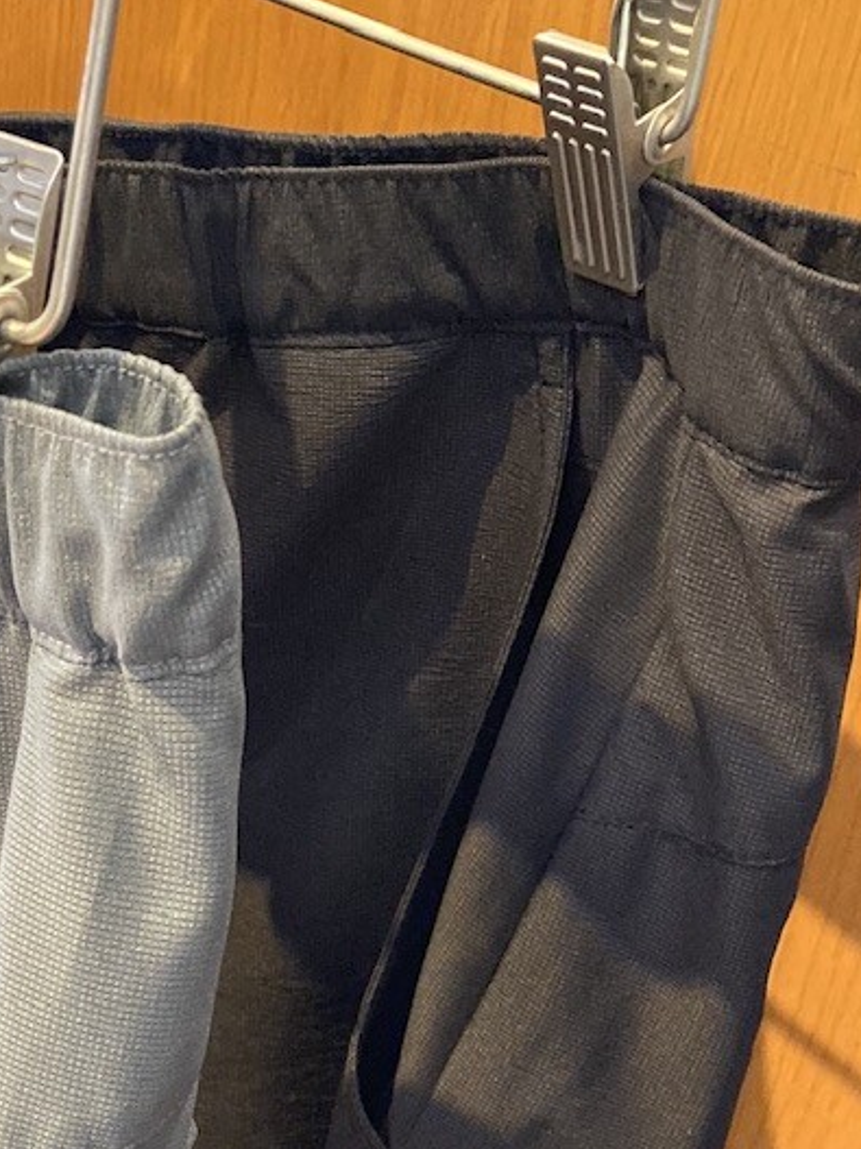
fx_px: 2256
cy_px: 1079
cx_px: -150
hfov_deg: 20.3
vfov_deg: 27.3
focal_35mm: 68
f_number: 1.8
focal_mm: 3.99
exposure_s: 1/50
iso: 320
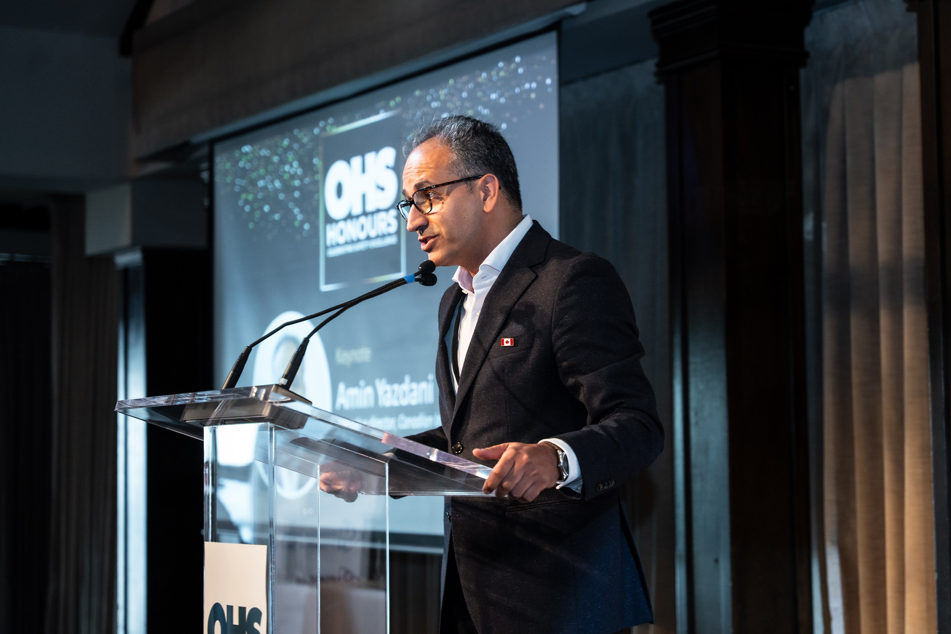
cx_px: 546
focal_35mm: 80
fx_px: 2125
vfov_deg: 17.0
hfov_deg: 25.2
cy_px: 317
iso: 1250
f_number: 2.8
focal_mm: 70
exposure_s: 1/200
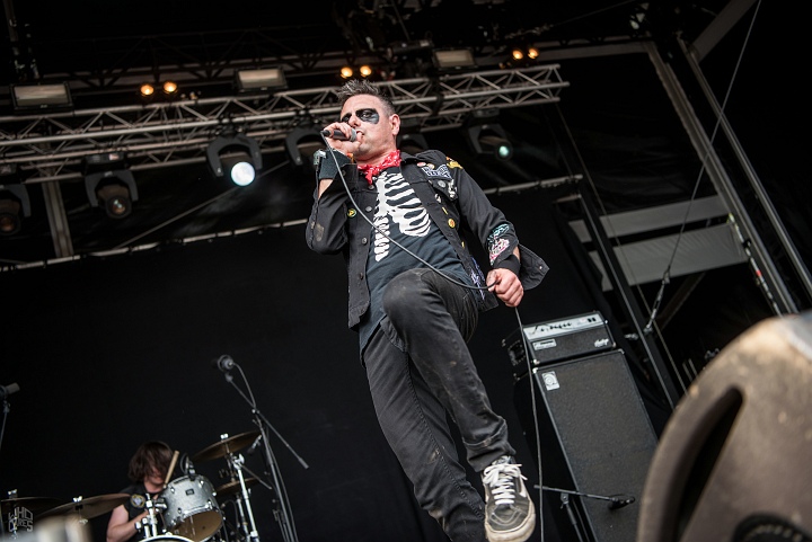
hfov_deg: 48.4
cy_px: 271
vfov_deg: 33.4
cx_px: 406
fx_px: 903
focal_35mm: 40
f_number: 3.2
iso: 125
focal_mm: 40
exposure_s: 1/320
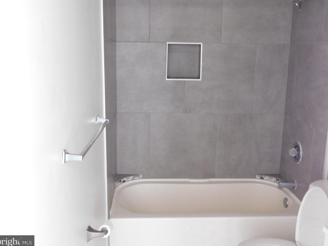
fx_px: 351
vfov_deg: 38.7
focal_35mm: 37
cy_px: 122
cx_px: 162
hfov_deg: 50.1
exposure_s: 1/4
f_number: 3.5
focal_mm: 6.3
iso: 800
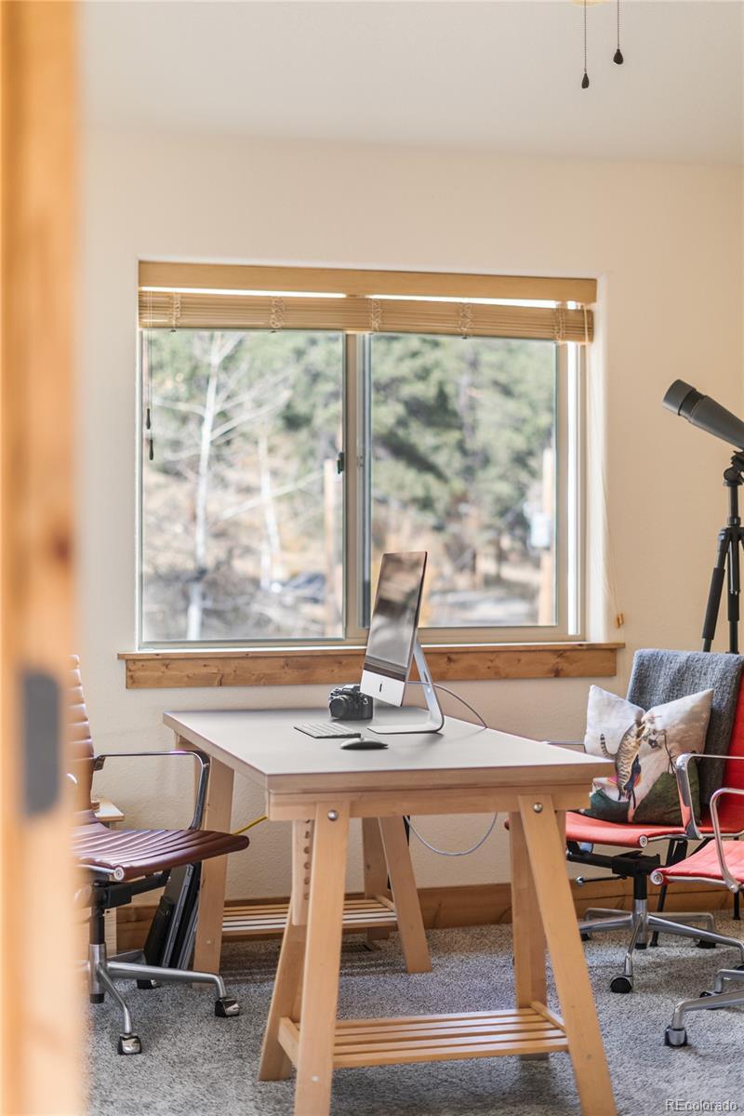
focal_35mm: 50
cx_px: 372
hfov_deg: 27.0
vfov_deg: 39.6
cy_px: 558
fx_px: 1550
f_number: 1.8
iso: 400
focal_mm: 50
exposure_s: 1/100
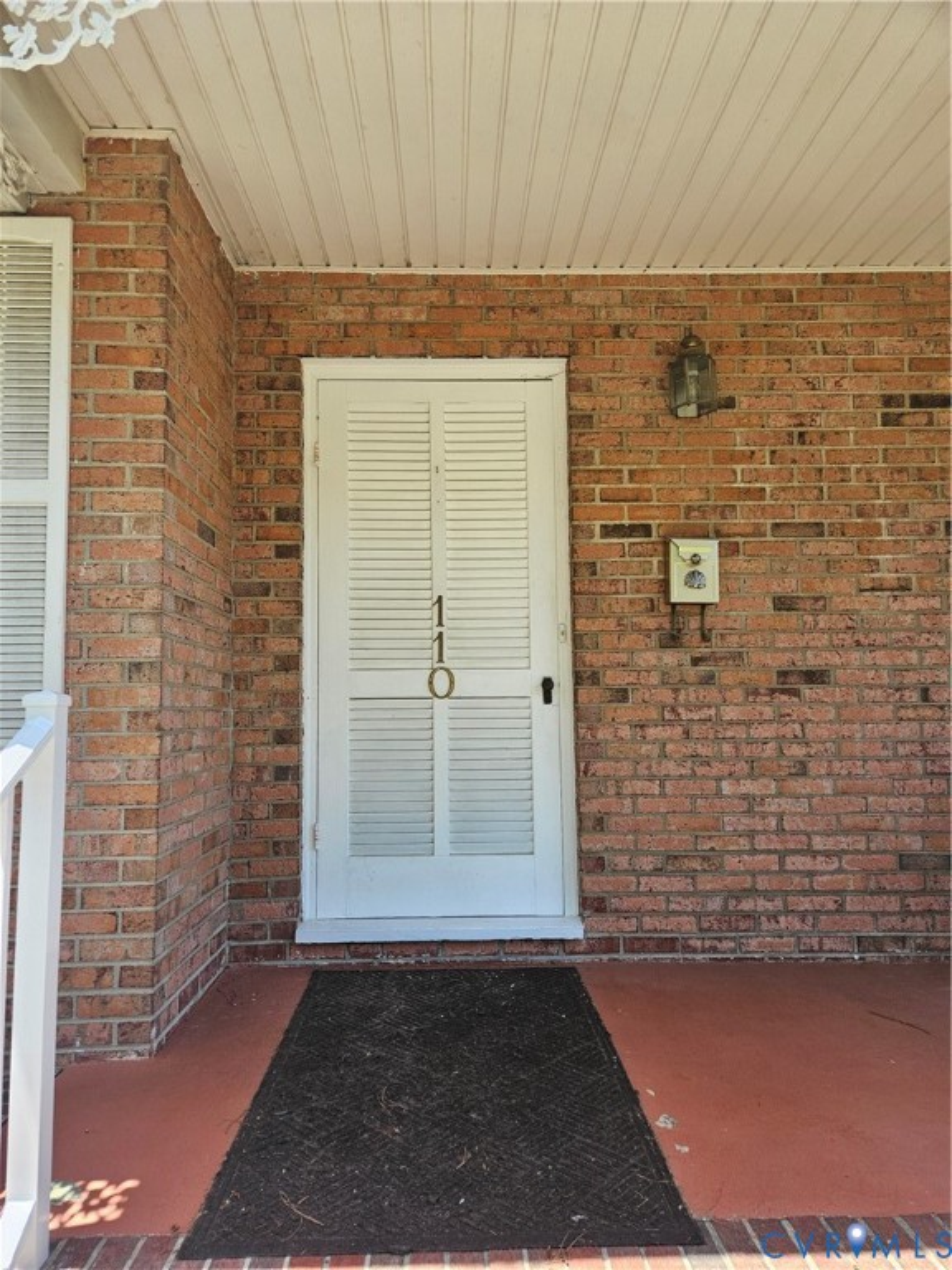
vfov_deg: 73.9
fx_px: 843
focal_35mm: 23
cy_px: 635
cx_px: 476
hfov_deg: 58.9
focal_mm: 5.4
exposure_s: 1/719
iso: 80
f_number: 1.8
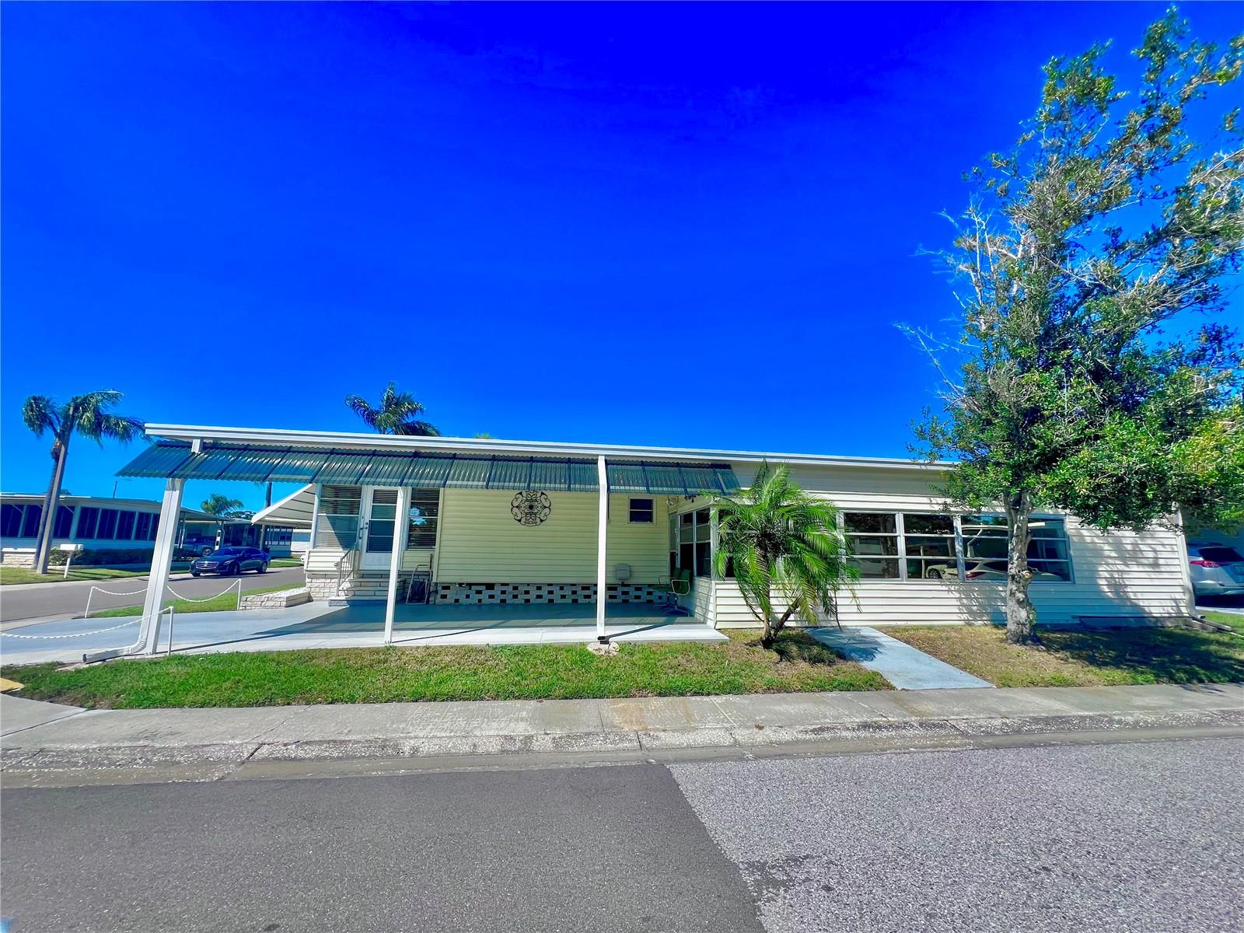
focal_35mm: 13
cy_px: 466
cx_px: 622
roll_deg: -2.6
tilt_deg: +9.4
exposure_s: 1/1597
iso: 32
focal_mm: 1.57
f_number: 1.8
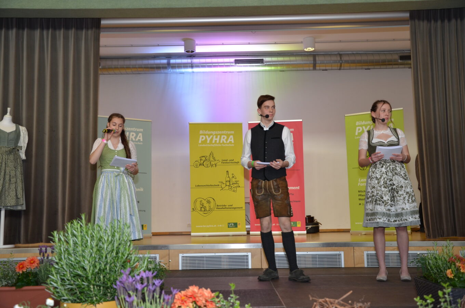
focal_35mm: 42
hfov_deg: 46.5
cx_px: 232
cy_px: 154
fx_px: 541
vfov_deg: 31.8
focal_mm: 28
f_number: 4
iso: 320
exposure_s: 1/60
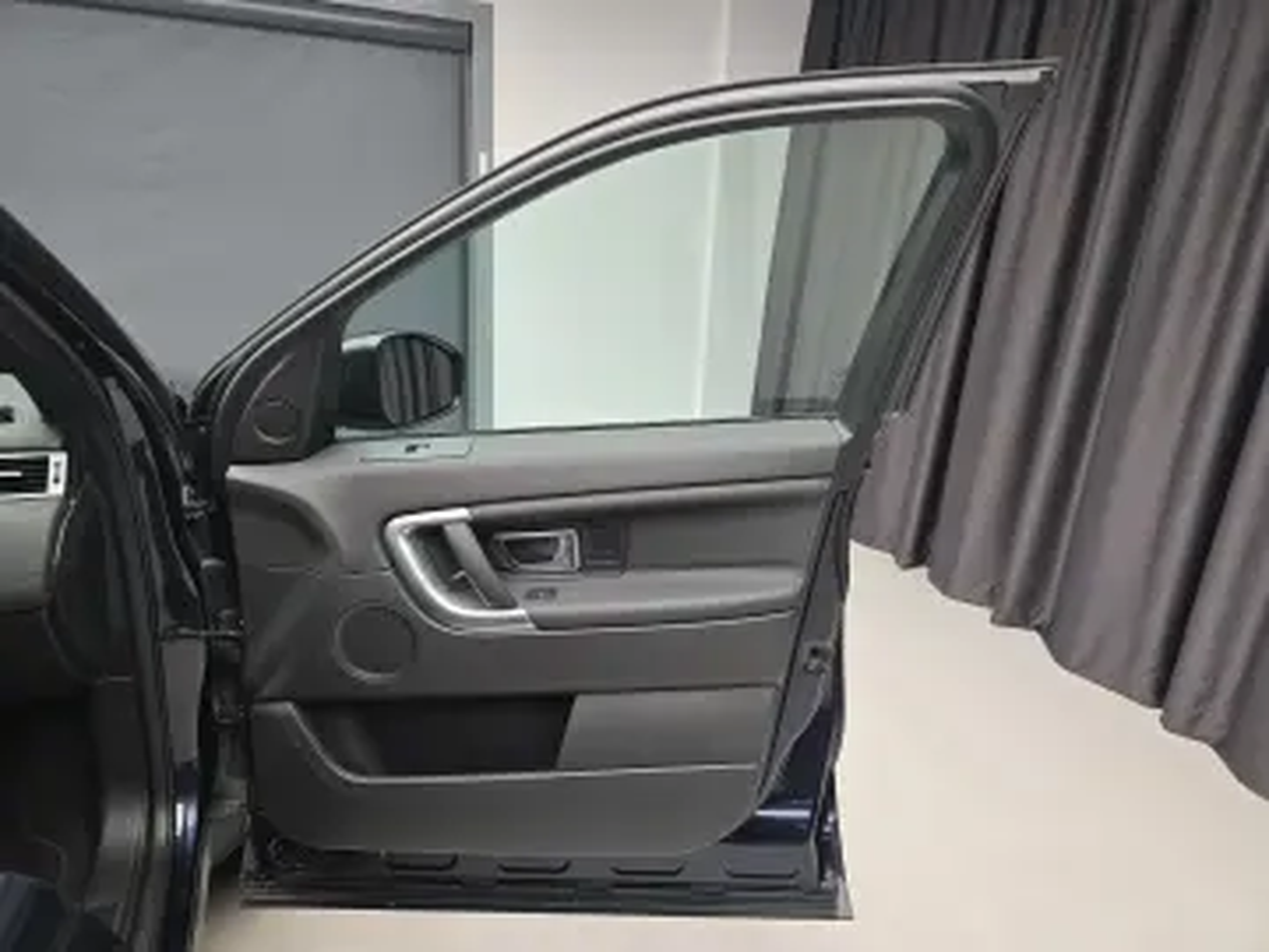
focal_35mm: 23
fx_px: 843
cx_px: 634
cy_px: 476
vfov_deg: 58.9
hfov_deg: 73.9
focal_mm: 6.3
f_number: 1.7
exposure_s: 1/100
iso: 160
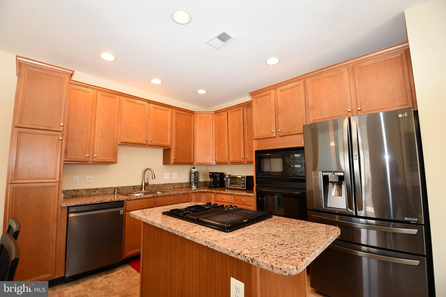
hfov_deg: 100.4
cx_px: 223
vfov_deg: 77.3
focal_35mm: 15
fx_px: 186
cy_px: 148
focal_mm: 10
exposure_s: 1/60
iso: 450
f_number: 4
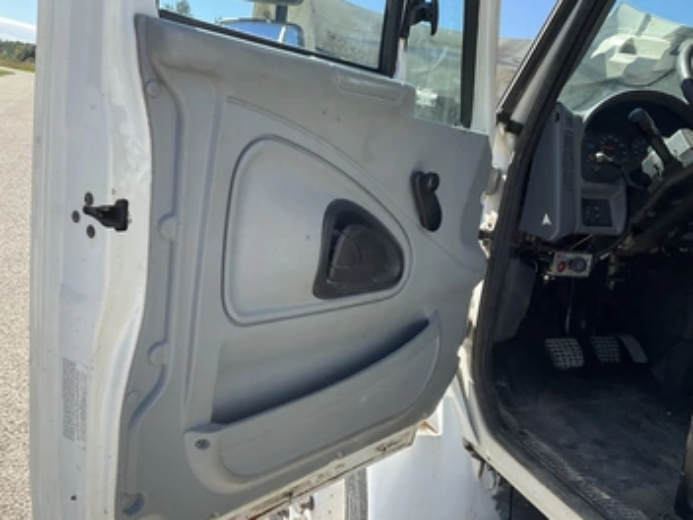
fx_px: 661
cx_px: 337
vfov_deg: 42.9
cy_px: 290
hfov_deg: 55.3
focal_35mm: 33
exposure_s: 1/700
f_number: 1.8
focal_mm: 3
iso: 25
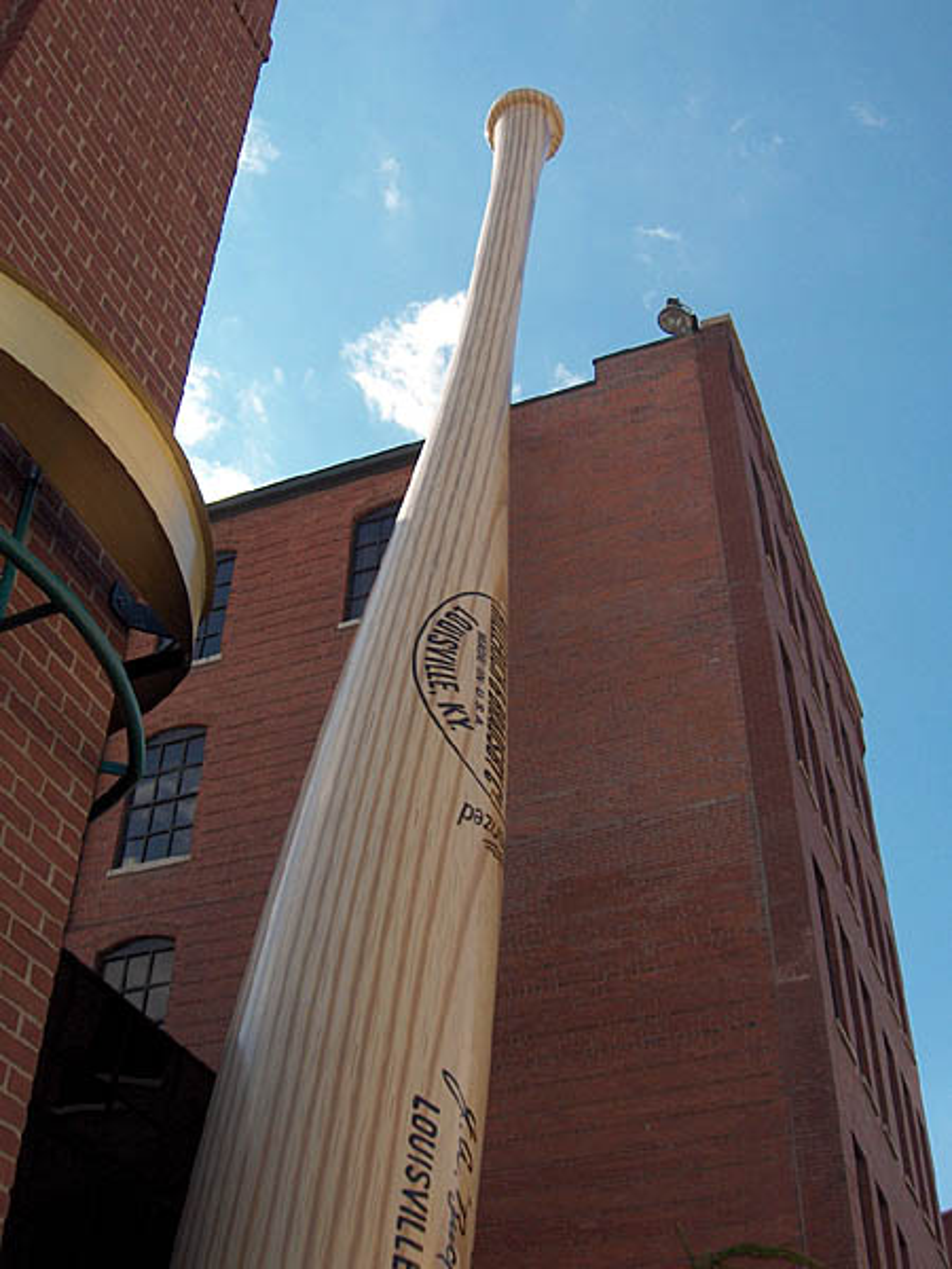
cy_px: 634
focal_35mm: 39
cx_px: 476
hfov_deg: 36.8
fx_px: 1430
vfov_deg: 47.9
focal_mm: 8
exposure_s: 1/585
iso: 100
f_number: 4.8
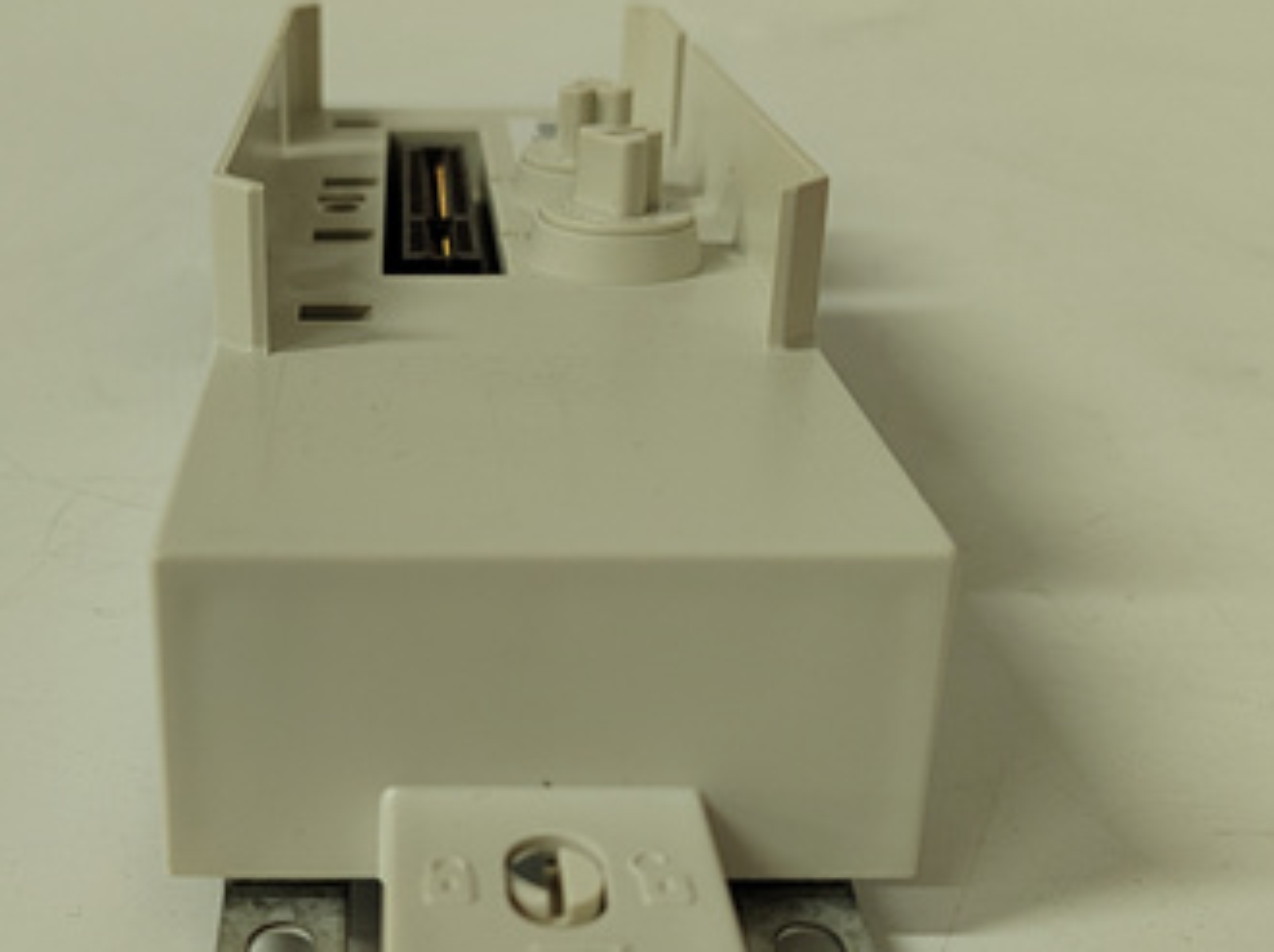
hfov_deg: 43.9
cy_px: 600
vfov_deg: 34.1
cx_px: 383
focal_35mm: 42
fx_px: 1544
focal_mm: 5.52
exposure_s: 1/120
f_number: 1.9
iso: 1725
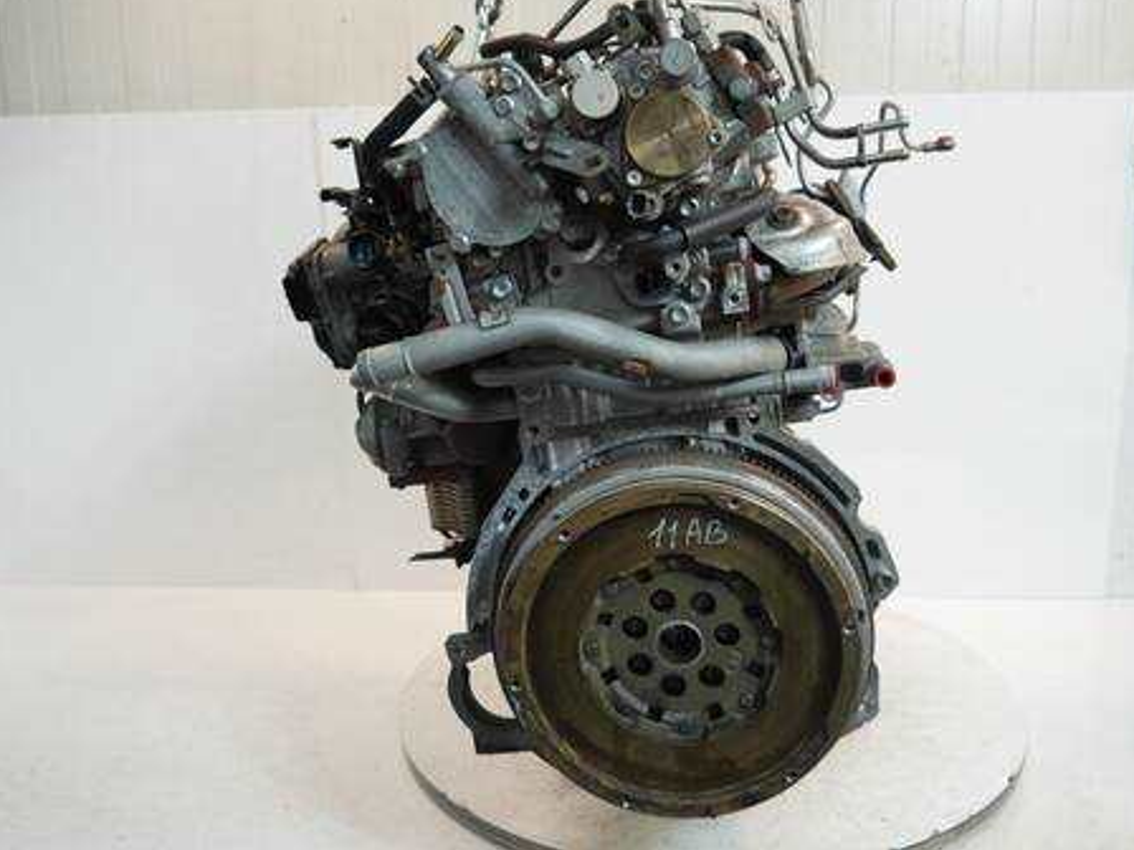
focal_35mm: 30
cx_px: 597
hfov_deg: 59.9
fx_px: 983
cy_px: 397
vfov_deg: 46.8
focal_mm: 14
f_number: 3.5
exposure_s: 1/60
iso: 320
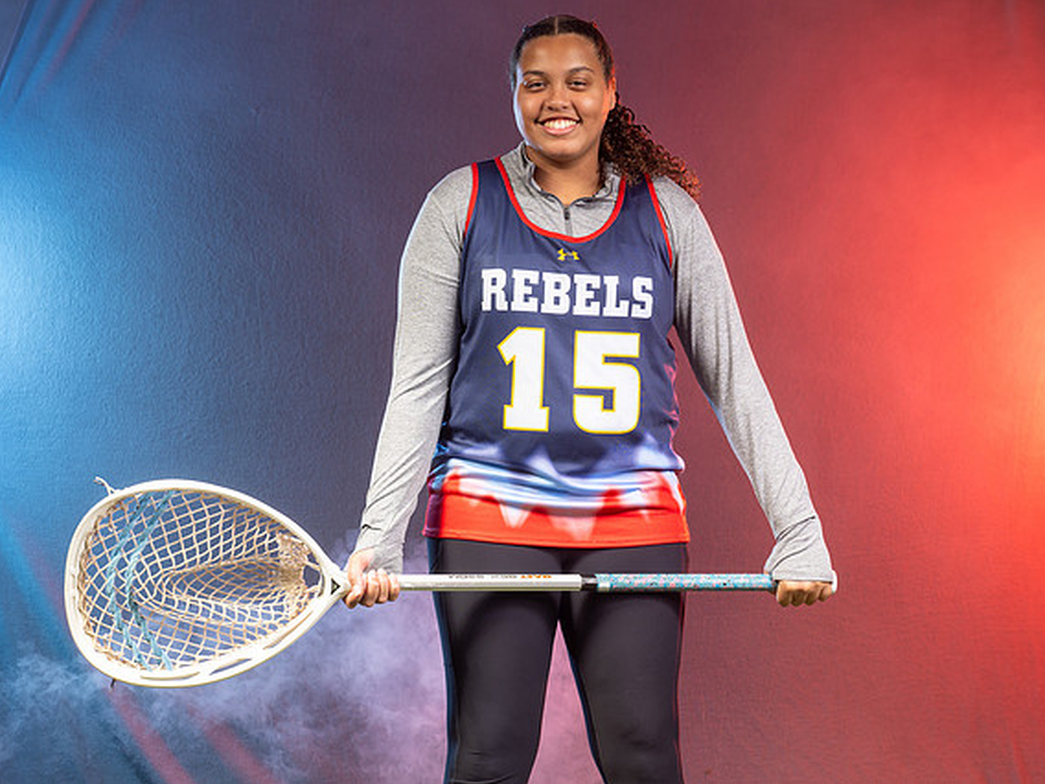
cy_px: 335
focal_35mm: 107
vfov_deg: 13.8
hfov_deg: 18.4
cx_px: 608
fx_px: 3230
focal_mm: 86
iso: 64
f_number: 6.3
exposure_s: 1/200
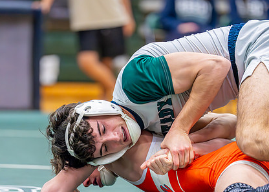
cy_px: 131
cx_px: 128
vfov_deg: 5.4
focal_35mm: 265
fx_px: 2024
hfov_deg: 7.6
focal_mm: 157
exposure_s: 1/1000
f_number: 2.8
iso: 6400
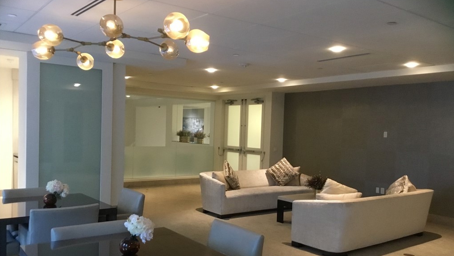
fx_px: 409
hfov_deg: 58.0
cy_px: 152
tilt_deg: -3.1
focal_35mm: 34
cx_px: 227
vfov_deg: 34.6
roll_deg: -1.7
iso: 250
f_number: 2.4
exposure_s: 1/15
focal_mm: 3.3
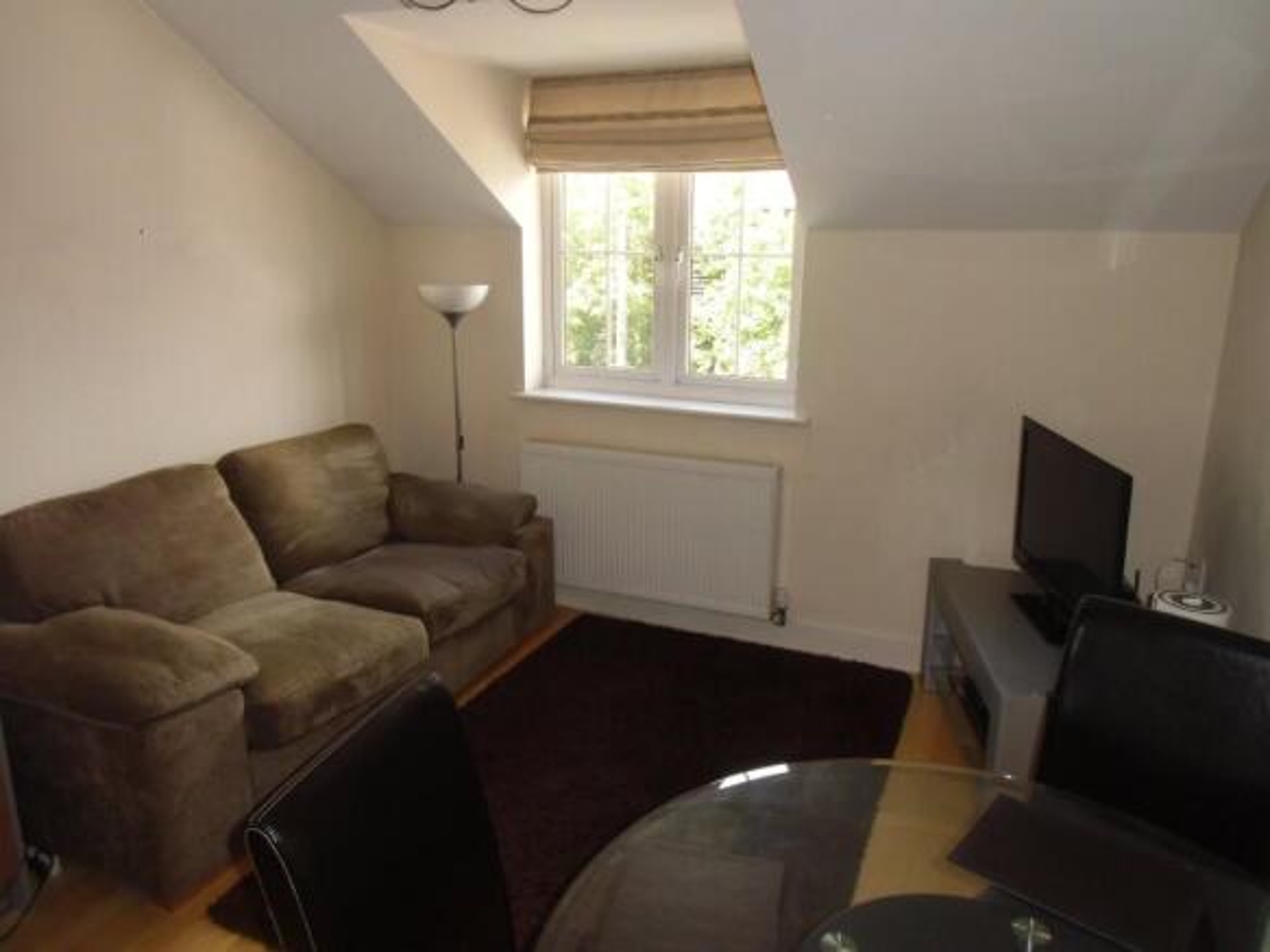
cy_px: 476
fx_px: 880
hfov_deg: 71.6
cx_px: 635
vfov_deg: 56.8
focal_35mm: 24
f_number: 3
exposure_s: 1/100
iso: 200
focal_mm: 4.24
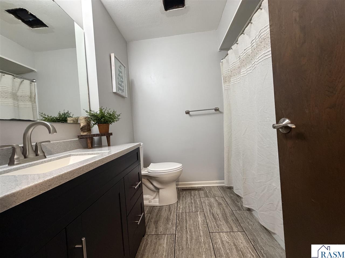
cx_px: 172
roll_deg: +4.7
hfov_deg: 102.1
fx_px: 139
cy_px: 129
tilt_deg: -0.2
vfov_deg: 85.6
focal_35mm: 14
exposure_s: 1/60
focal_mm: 2.22
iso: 400
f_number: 2.2
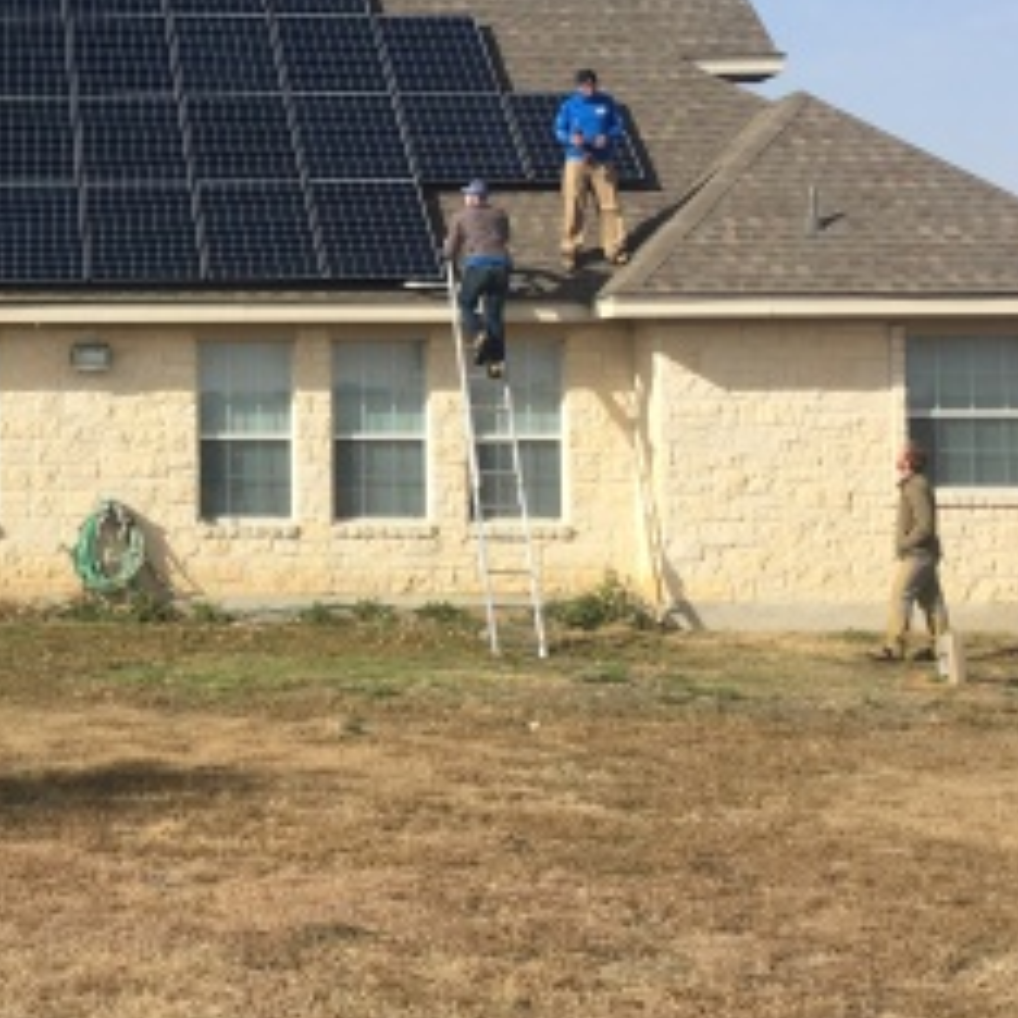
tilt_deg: +4.2
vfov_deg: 24.4
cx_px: -96
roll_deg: +0.9
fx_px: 2329
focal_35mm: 70
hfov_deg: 23.2
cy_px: 265
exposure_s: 1/1425
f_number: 2.2
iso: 25
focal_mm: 4.15
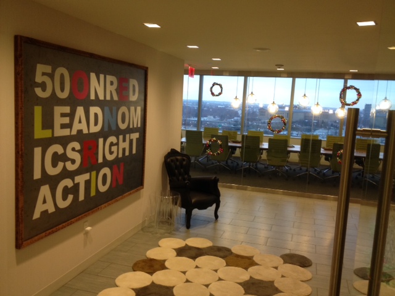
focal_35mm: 35
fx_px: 399
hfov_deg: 52.6
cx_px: 198
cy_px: 148
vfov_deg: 40.7
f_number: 2.4
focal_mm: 4.28
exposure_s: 1/20
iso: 100
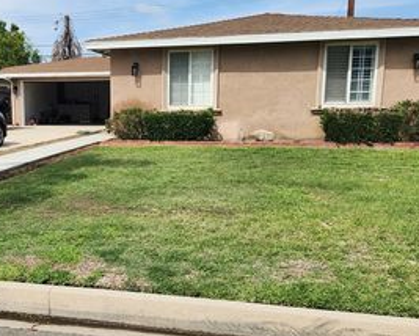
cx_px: 118
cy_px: 194
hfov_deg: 42.8
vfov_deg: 35.6
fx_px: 521
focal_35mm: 42
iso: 20
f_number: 1.8
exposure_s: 1/1967
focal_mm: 5.4
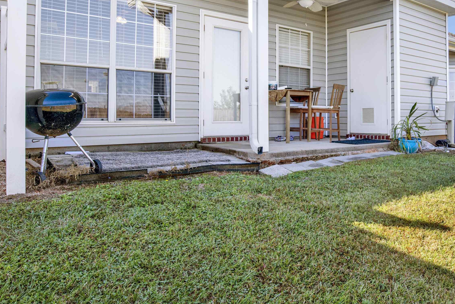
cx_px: 309
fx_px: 379
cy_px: 111
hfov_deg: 60.2
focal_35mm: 30
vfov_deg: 43.2
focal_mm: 22
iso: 200
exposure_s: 1/80
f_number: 11
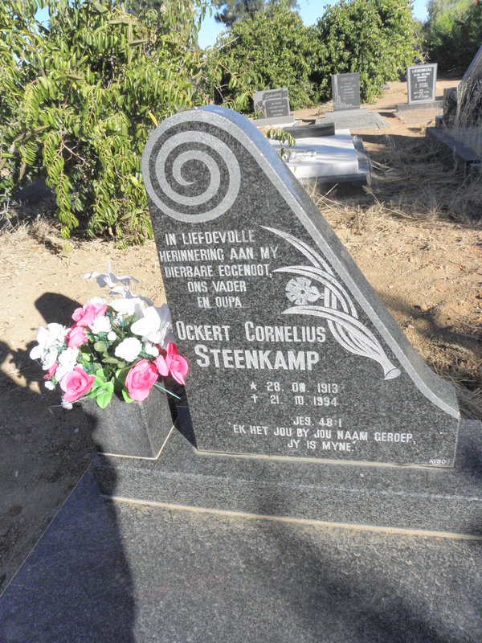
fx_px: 483
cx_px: 241
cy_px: 322
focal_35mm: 26
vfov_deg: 67.3
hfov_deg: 53.1
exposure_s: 1/640
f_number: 6.3
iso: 200
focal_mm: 4.6
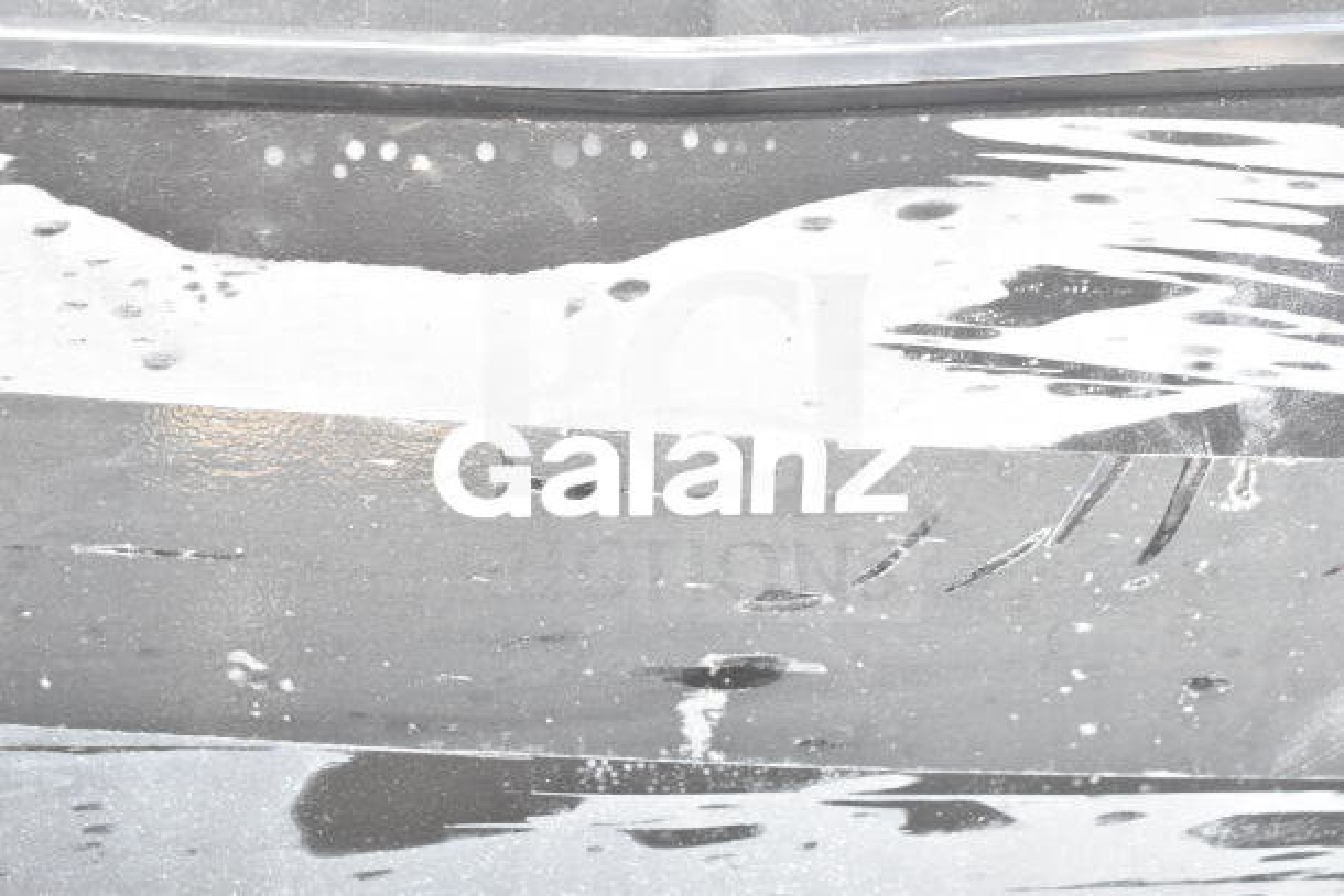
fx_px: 2352
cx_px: 672
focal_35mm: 63
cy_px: 448
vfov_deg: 21.6
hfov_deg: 31.9
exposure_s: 1/250
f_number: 8
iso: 1600
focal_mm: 42
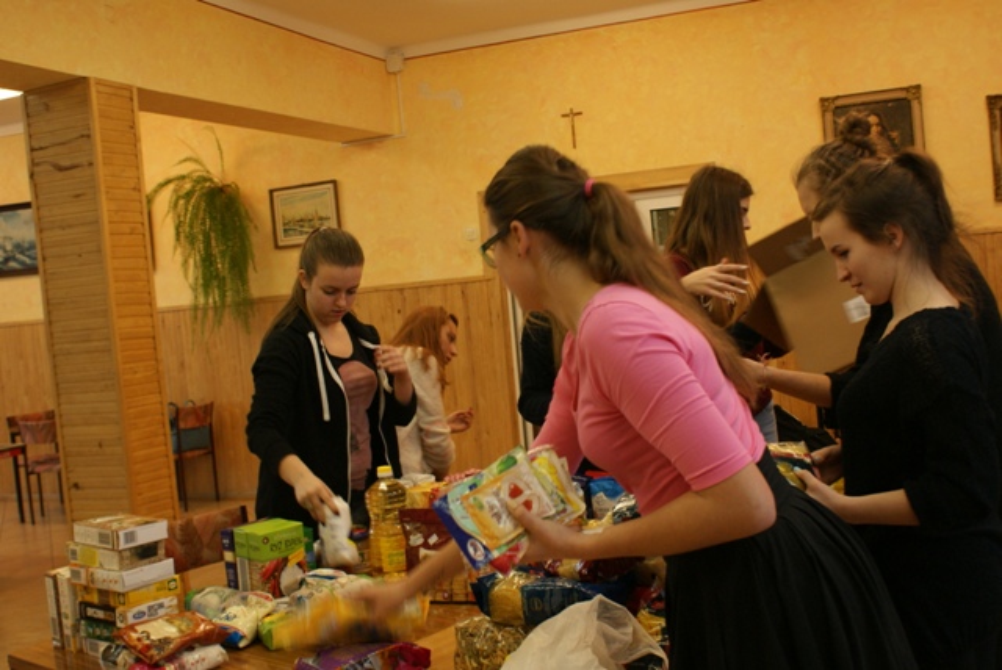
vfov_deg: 34.3
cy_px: 335
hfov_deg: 49.5
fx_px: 1086
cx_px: 501
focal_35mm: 39
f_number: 5.6
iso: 400
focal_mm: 26
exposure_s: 1/60
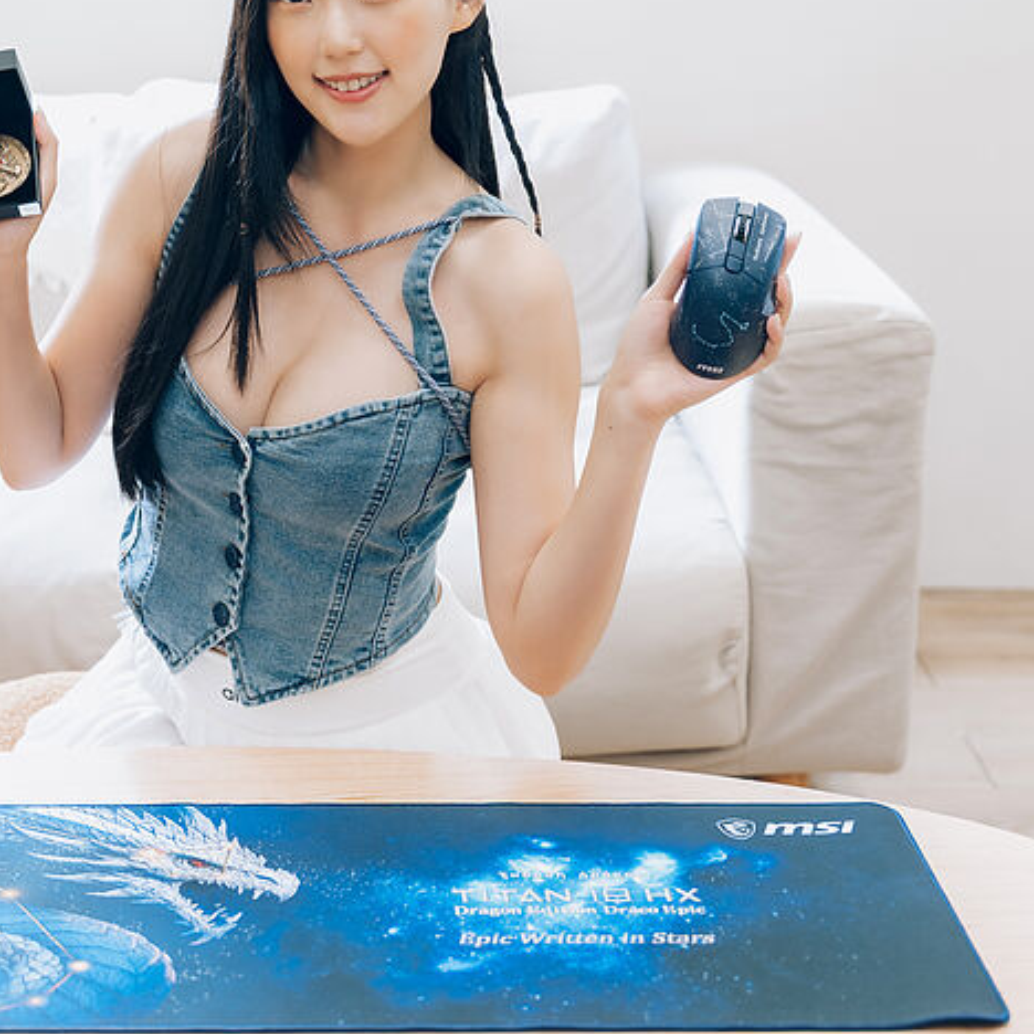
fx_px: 2264
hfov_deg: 25.5
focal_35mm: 67
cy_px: 454
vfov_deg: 25.7
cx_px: 309
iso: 800
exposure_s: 1/125
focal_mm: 42
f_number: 2.8
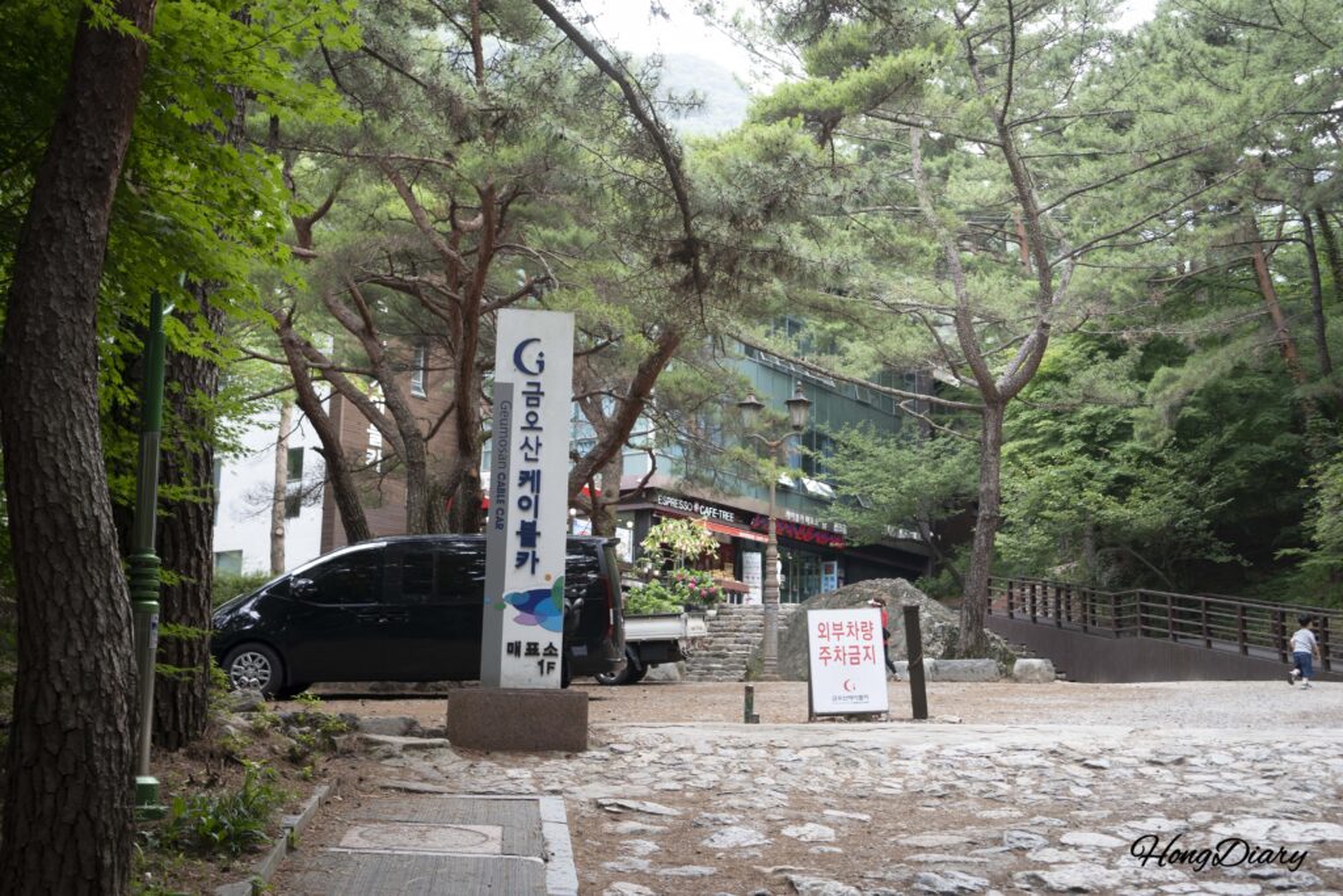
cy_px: 448
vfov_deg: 30.5
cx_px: 672
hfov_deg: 44.5
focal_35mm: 44
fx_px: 1642
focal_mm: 44
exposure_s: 1/160
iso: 640
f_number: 5.6
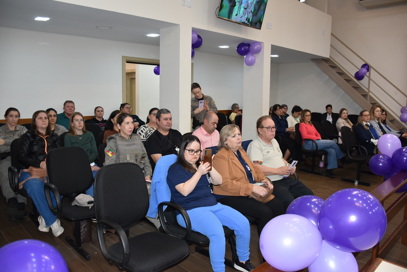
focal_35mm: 27
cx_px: 204
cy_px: 136
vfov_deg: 48.0
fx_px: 305
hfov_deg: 67.3
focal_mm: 18
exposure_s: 1/60
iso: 450
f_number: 3.5
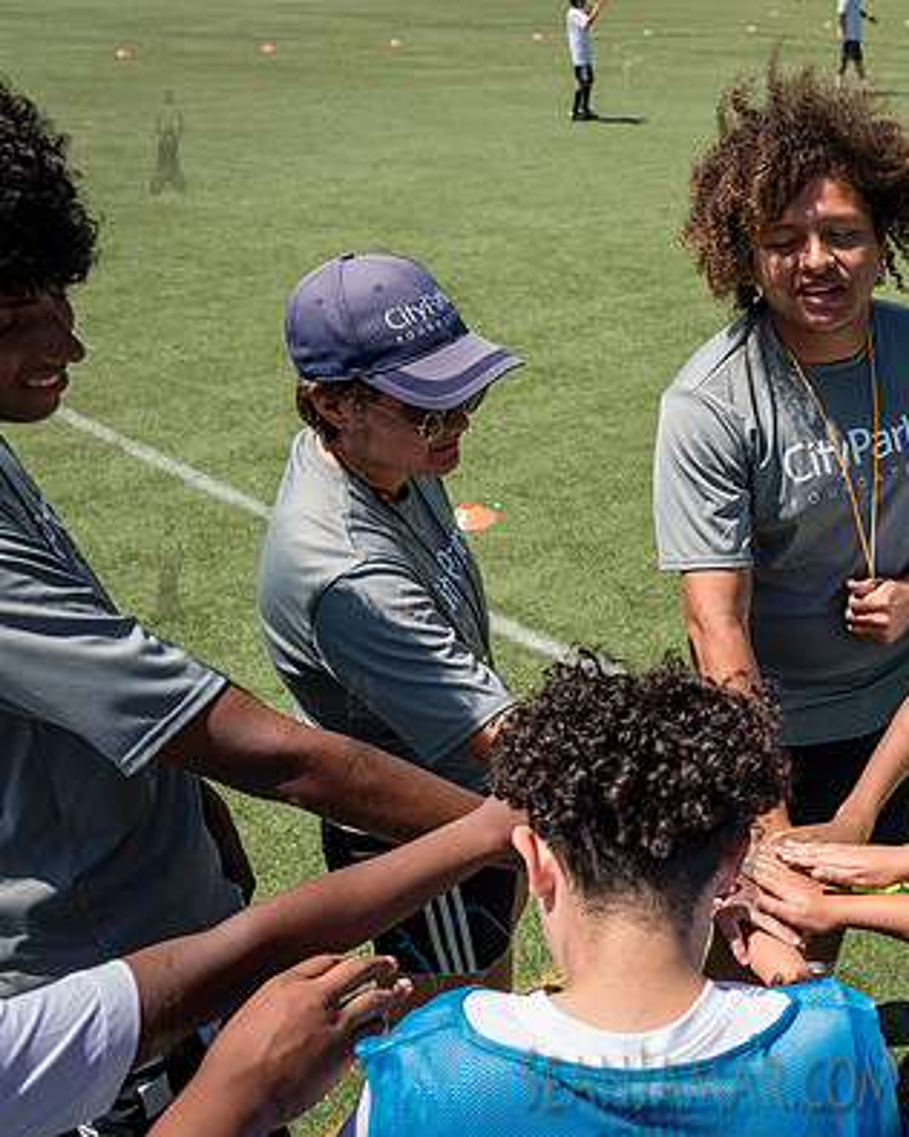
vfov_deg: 47.9
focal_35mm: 38
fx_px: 1278
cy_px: 553
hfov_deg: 36.1
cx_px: 864
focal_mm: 24
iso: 200
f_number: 4
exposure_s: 1/1600
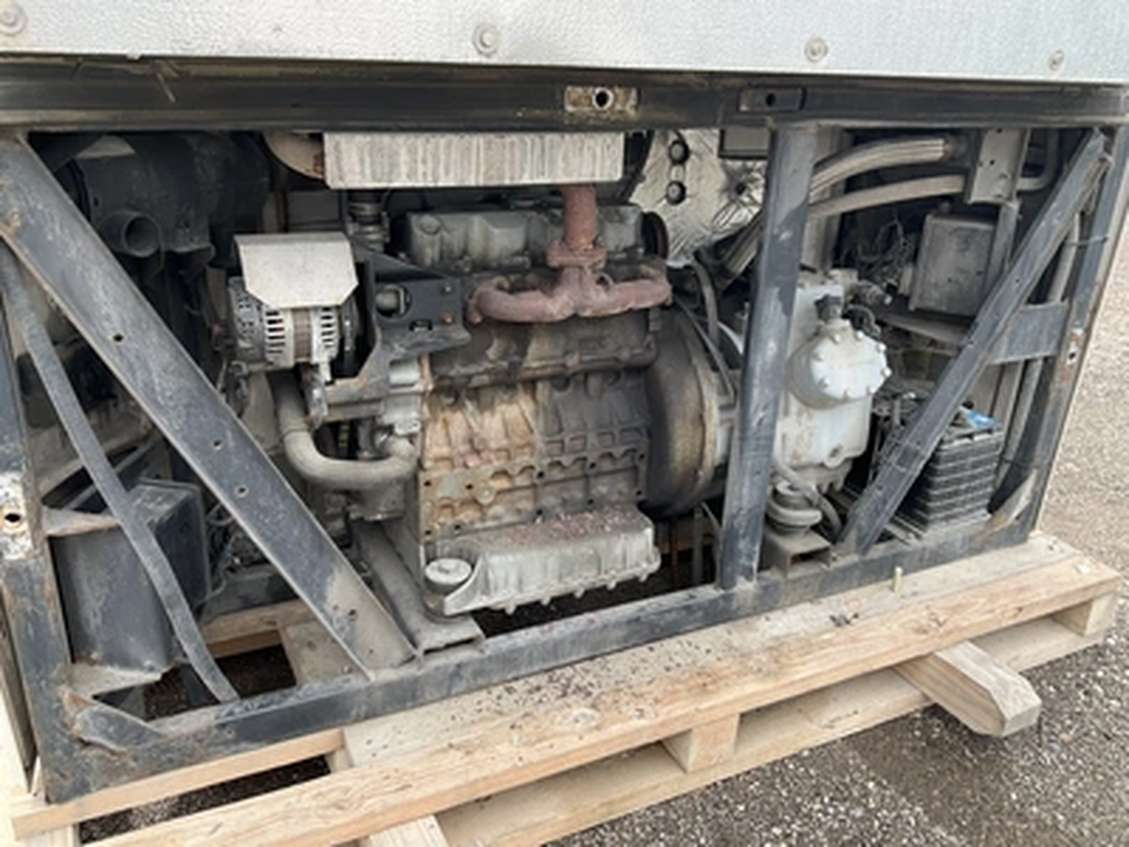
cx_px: 564
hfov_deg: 61.7
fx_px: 946
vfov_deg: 48.2
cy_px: 424
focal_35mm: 29
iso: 20
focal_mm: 3
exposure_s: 1/203
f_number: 1.8
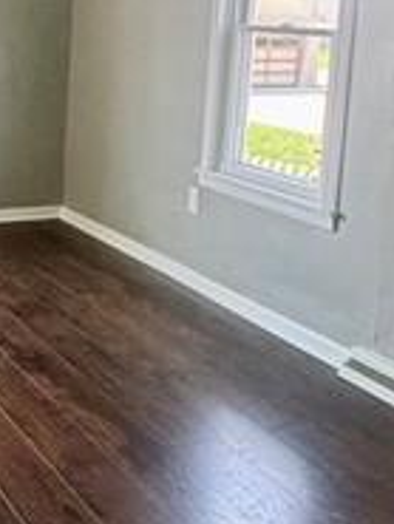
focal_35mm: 58
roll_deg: -0.6
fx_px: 879
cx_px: -11
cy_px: 127
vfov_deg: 32.5
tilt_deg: -7.4
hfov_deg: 24.0
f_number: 2.2
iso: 160
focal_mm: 2.22
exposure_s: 1/120
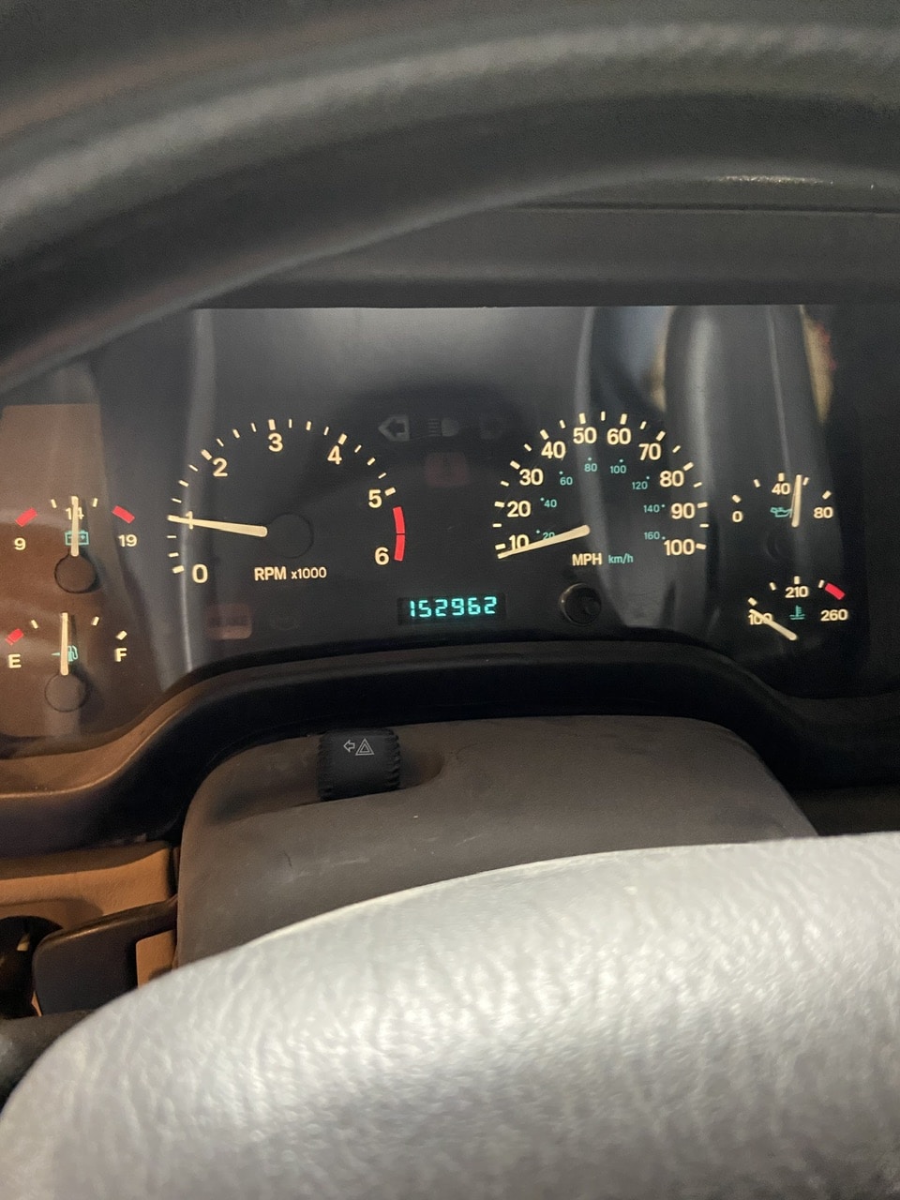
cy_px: 600
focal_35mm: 26
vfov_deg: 67.3
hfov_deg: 53.1
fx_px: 901
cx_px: 450
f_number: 1.8
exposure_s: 1/30
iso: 640
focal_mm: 4.25
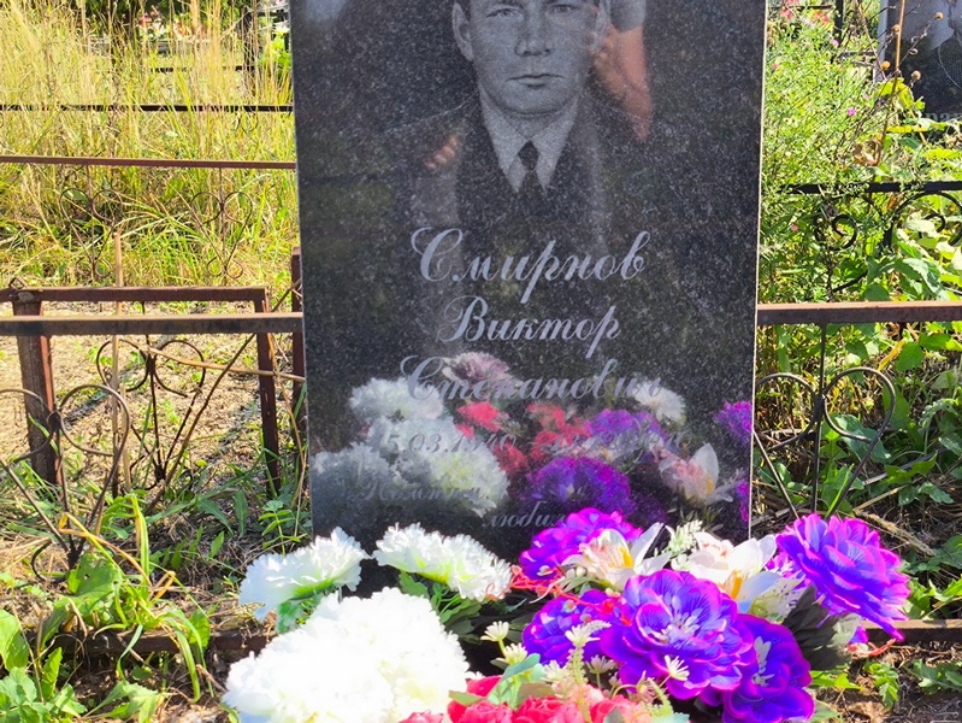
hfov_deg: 38.2
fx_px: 1390
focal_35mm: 50
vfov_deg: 29.1
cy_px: 362
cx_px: 481
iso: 50
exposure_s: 1/532
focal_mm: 4.71
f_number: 1.7
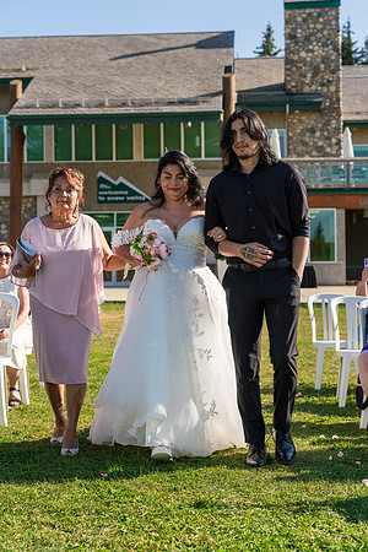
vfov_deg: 37.5
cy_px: 276
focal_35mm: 53
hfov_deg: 25.5
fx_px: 813
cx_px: 184
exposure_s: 1/1250
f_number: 4
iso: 250
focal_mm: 53
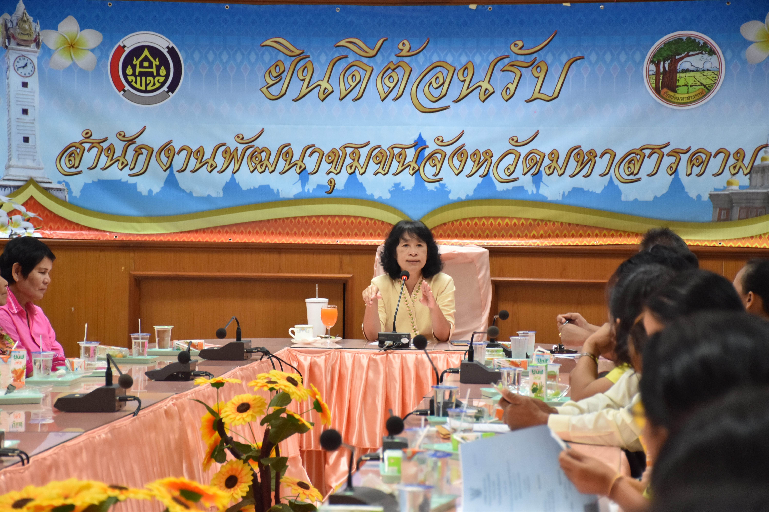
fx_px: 2403
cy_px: 256
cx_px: 384
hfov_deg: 18.2
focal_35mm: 112
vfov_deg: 12.2
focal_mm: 75
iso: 800
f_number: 5
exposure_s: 1/60
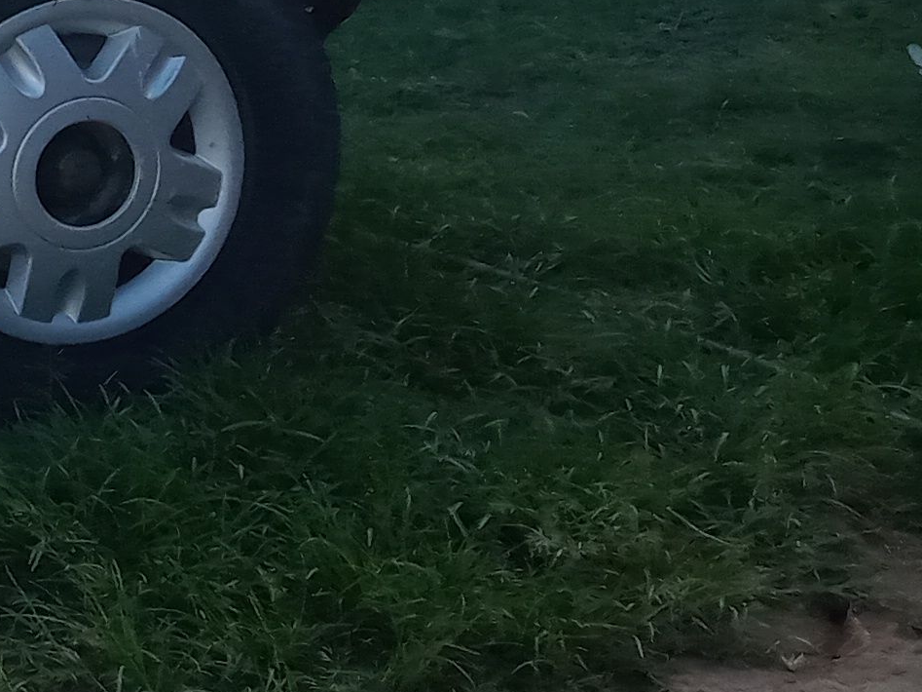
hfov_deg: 13.2
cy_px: 91
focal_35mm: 123
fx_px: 3276
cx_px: -1088
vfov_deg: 12.0
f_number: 2.2
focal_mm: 3.37
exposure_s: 1/555
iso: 111
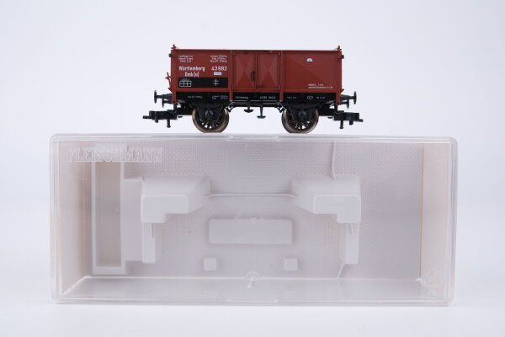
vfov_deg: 29.9
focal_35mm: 45
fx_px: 631
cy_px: 168
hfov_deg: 43.6
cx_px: 252
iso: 250
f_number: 10
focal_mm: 30.2
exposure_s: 1/125
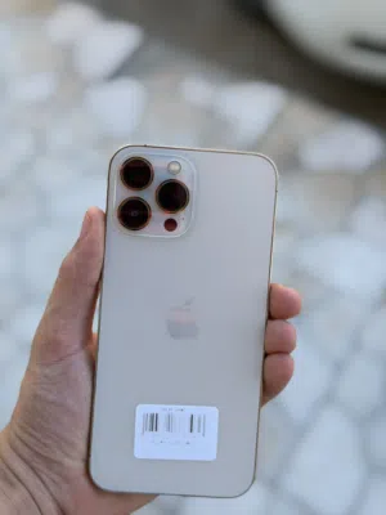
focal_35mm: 48
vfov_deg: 39.7
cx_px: 193
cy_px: 258
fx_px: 714
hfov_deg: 30.3
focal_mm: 6.76
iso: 64
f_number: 1.78
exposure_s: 1/762
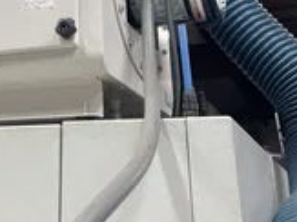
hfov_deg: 29.1
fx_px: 549
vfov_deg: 21.4
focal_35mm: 64
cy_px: -36
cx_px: 31
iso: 64
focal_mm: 5.7
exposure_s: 1/60
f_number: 1.5
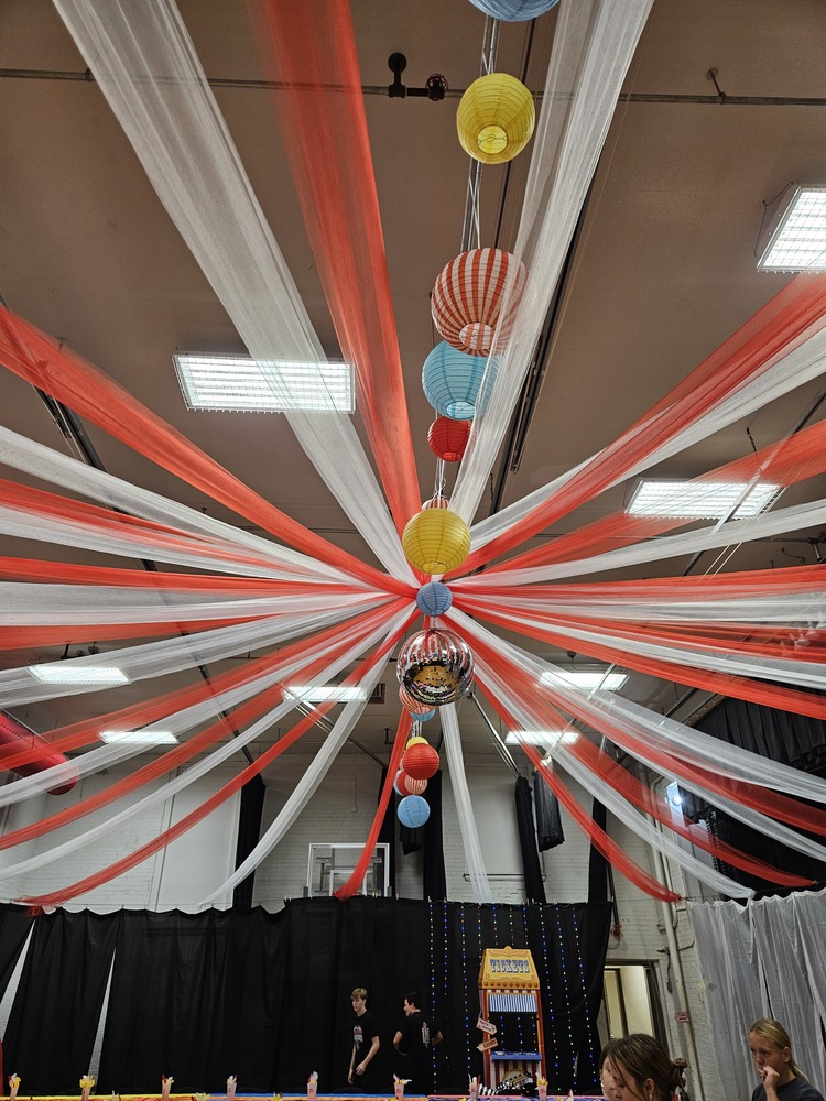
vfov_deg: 73.9
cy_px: 550
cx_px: 413
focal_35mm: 23
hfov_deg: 58.9
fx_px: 732
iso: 100
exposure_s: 1/120
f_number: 1.8
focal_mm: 5.4
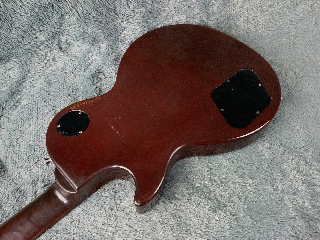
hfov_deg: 61.7
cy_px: 120
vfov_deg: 48.2
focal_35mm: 29
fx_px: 268
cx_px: 160
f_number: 1.8
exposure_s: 1/50
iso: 80
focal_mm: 3
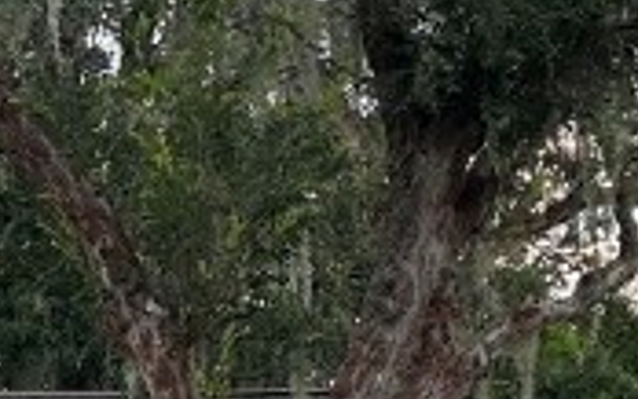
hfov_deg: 13.8
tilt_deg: -0.8
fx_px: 2610
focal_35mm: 150
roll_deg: +1.0
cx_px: 59
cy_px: 674
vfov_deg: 8.5
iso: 80
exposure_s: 1/594
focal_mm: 6.86
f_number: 1.78
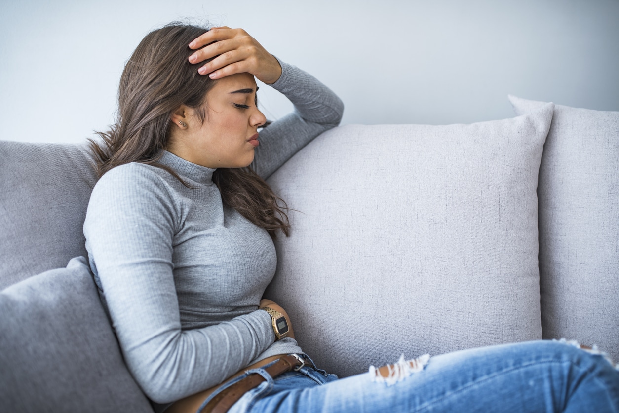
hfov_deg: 54.4
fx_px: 602
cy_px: 206
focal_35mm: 35
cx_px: 310
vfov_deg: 37.9
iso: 160
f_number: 2
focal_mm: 35
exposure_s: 1/100
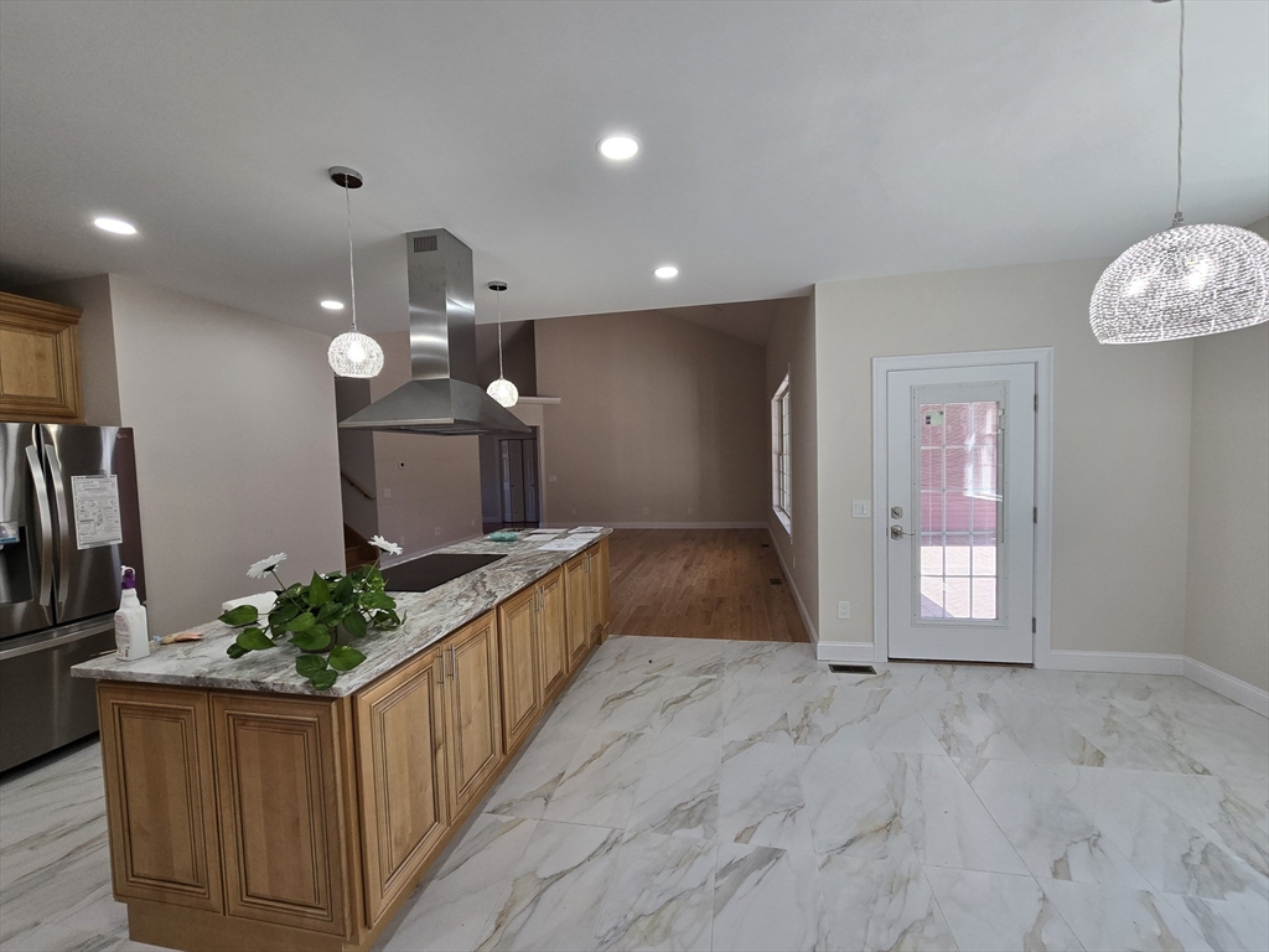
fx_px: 477
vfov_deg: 89.9
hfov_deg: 106.2
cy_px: 476
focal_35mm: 13
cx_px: 634
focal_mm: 2.2
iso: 80
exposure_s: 1/120
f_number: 2.2
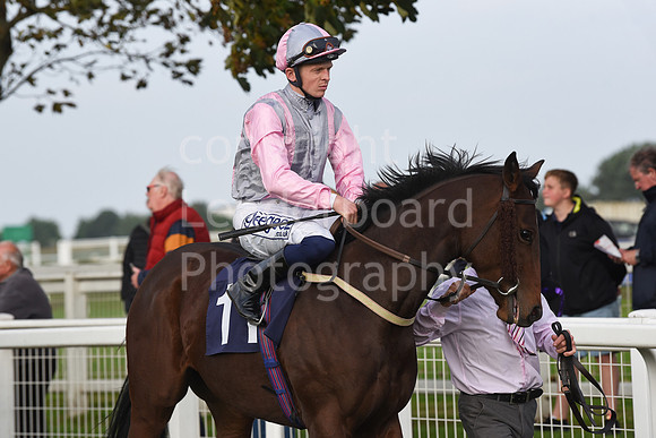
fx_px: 3372
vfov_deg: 7.4
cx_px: 328
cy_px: 219
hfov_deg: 11.1
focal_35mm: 185
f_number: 5.6
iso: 640
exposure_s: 1/2500
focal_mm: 185
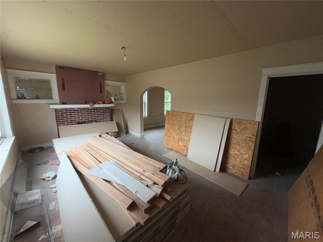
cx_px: 162
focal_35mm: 14
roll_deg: -1.2
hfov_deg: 102.1
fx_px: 131
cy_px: 121
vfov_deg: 85.7
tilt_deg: -9.8
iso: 32
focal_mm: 2.22
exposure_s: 1/121
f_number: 2.2
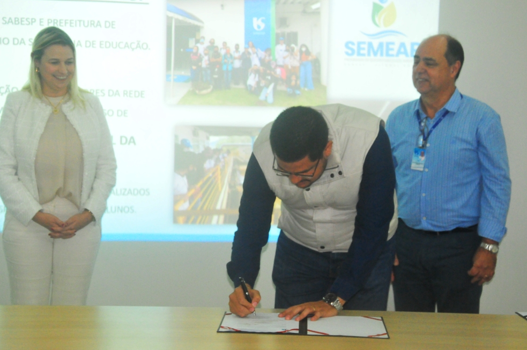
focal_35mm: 75
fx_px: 1097
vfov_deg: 18.1
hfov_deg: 27.0
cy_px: 169
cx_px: 258
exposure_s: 1/60
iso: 3200
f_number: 7.1
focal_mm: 48
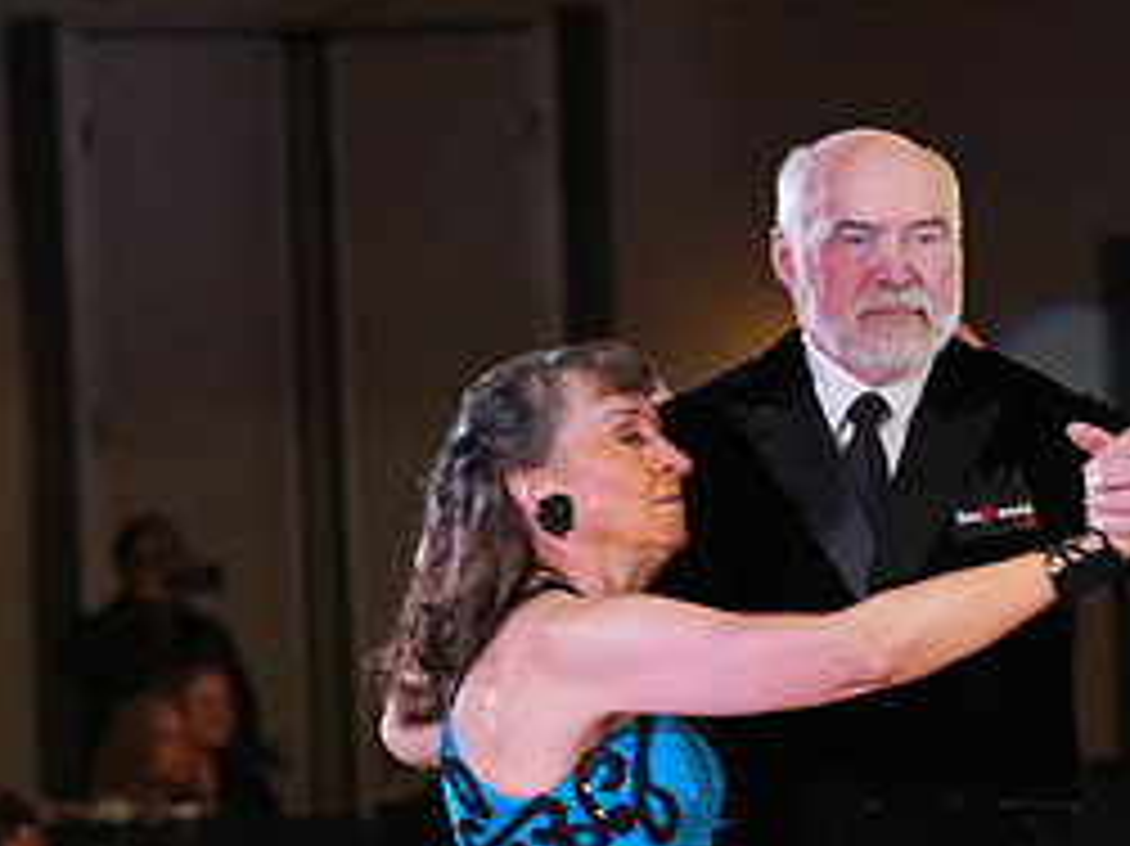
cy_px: 1080
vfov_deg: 4.5
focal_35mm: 329
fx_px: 10735
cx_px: 718
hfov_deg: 6.0
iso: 3200
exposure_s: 1/250
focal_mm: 148
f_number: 4.5
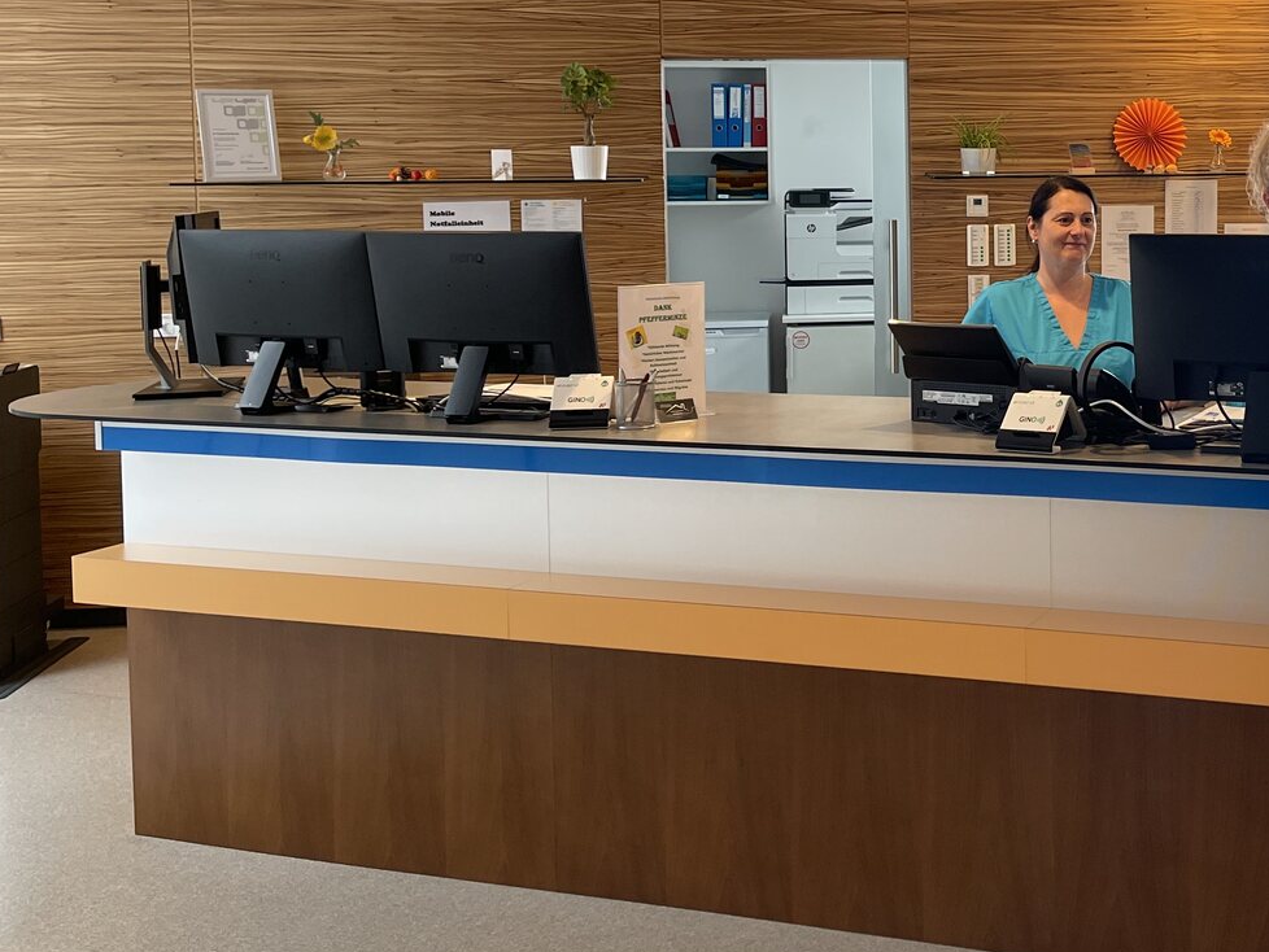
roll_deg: +0.8
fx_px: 1687
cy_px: 265
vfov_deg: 31.1
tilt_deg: -4.8
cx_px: 1074
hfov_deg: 39.1
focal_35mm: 46
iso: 100
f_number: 1.6
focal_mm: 5.1
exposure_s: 1/100
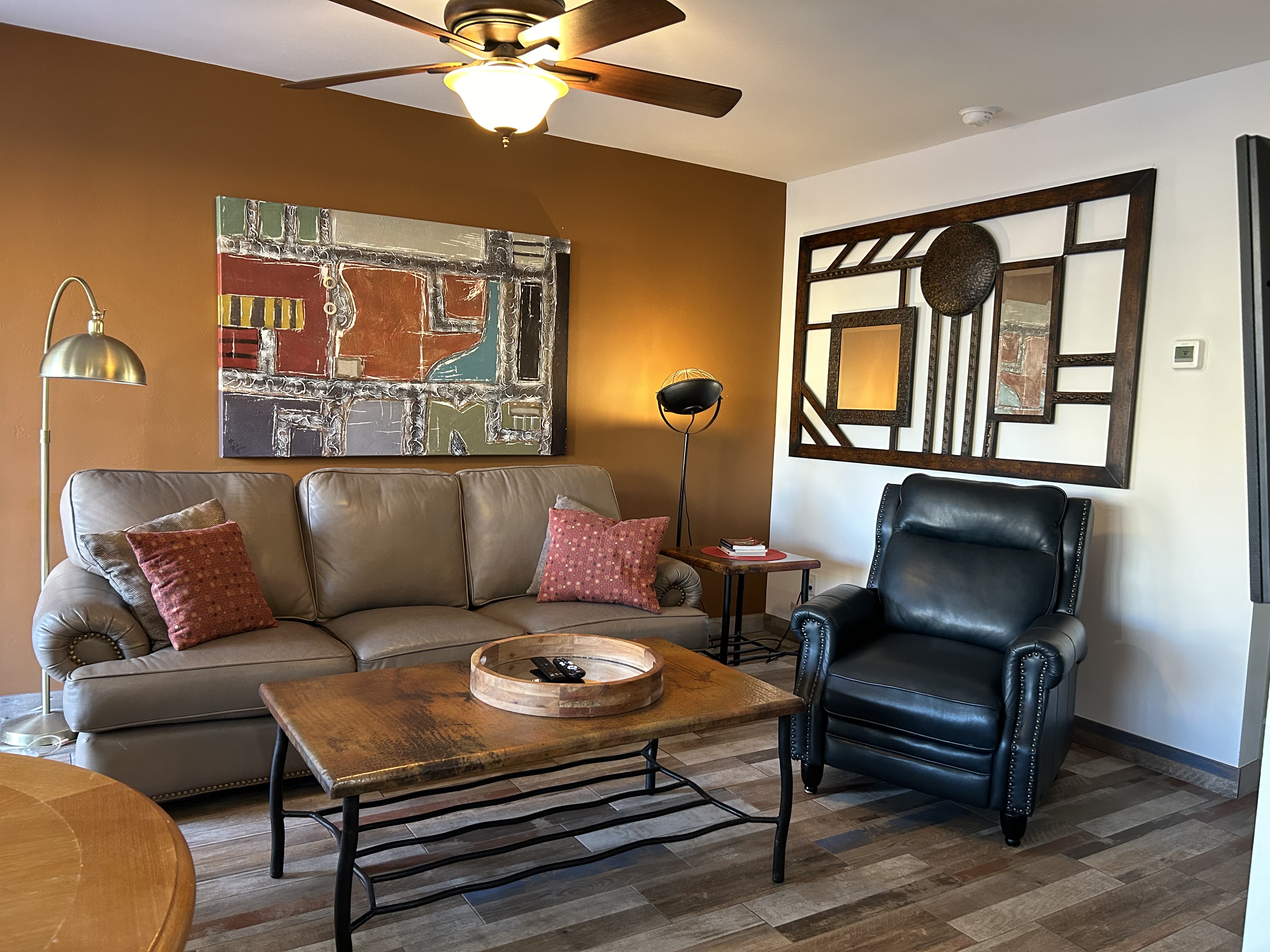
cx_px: 635
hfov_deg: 67.3
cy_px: 476
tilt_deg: -5.2
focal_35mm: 26
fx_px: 954
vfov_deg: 53.1
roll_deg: -2.0
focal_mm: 5.7
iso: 250
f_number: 1.5
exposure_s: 1/60
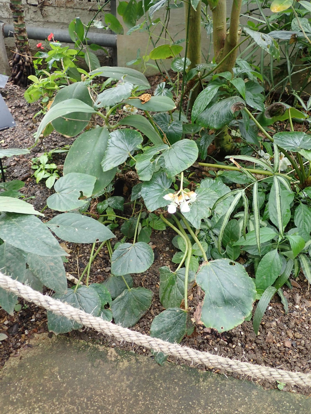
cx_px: 156
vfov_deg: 60.0
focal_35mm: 30
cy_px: 207
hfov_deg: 46.8
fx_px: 359
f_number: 2.3
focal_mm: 5.5
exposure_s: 1/60
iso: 200
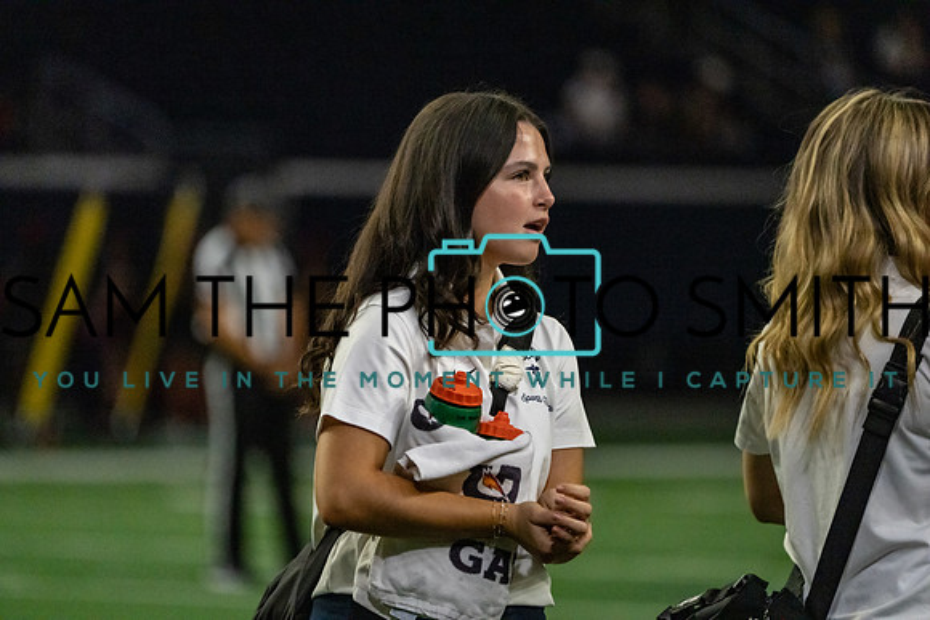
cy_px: 310
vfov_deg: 3.4
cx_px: 465
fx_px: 10335
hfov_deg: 5.2
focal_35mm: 400
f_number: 5.6
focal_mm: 400
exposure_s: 1/1250
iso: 10000
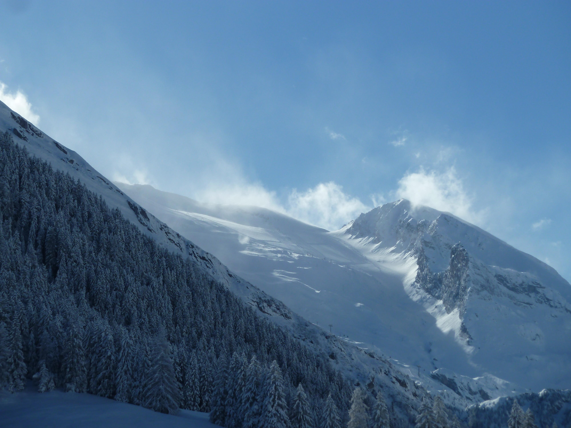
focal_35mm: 158
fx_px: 2606
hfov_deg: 12.5
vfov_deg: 9.4
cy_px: 214
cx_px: 286
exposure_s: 1/1000
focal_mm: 25.9
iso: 80
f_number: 5.6
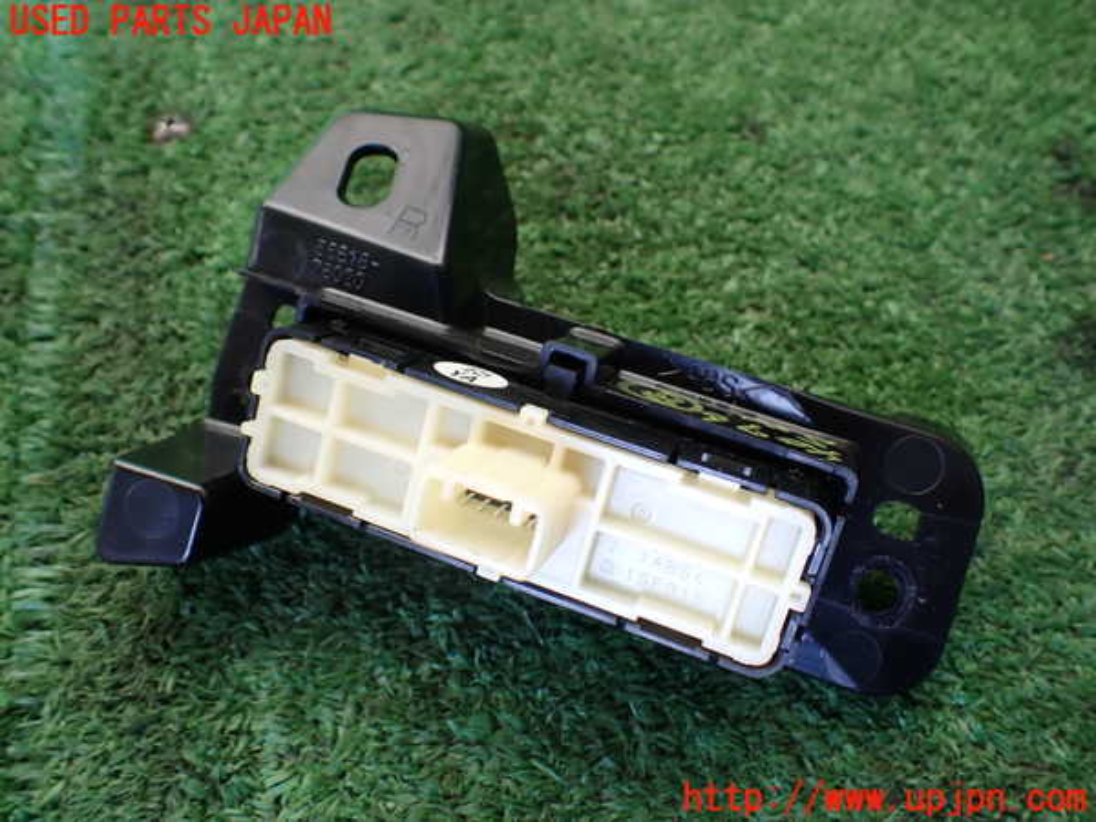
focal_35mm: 30
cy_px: 411
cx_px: 548
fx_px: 950
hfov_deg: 60.0
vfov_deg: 46.8
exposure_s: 1/125
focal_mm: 5.4
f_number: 2.3
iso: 160
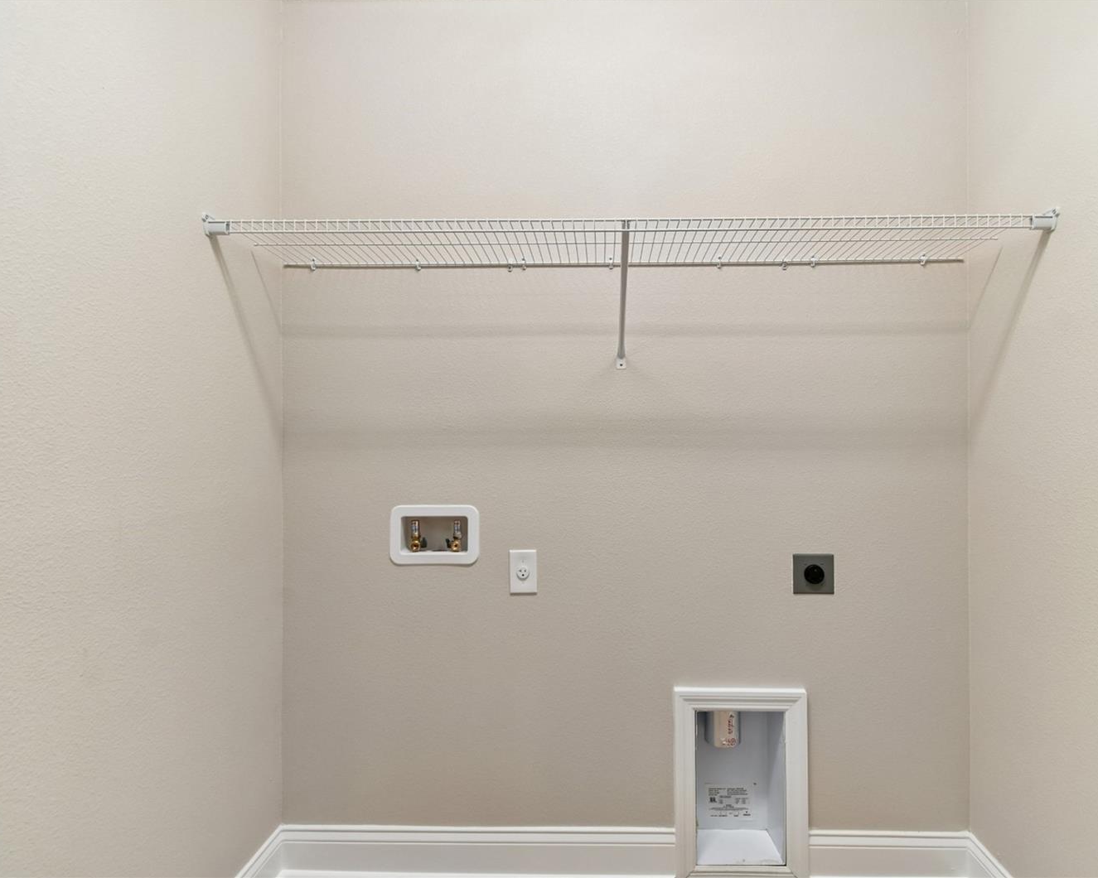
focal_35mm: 17
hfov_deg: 89.5
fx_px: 552
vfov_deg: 77.0
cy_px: 437
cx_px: 587
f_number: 7.1
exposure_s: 1/25
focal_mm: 10
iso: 100
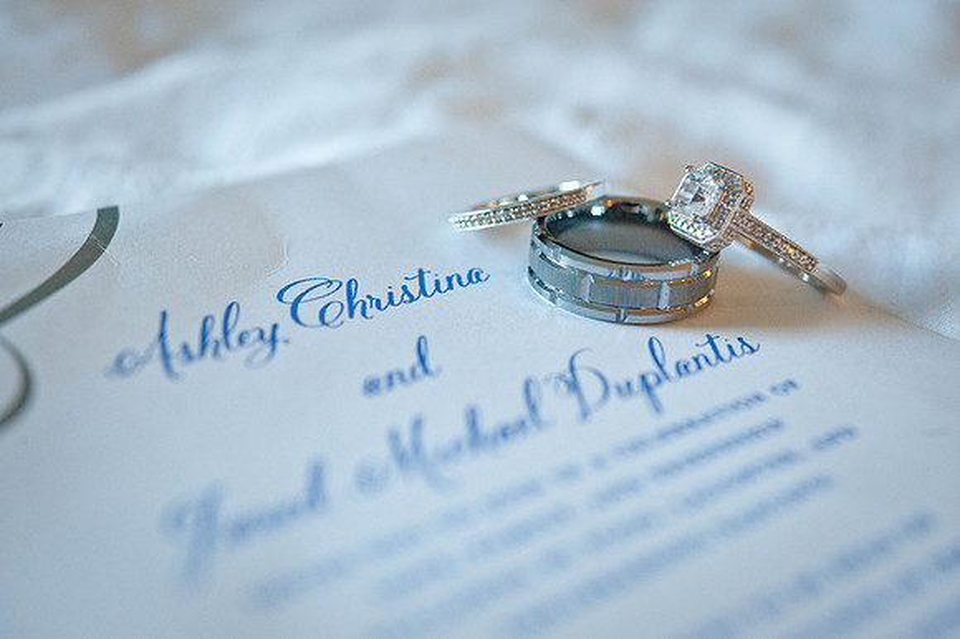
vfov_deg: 22.6
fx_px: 1599
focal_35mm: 60
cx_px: 480
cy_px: 320
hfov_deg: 33.4
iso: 3200
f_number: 5.6
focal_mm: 60
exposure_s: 1/160
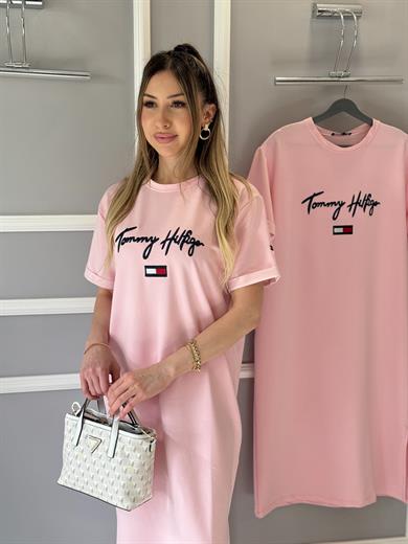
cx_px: 204
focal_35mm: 48
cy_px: 272
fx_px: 754
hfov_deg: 30.3
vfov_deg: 39.7
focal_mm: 6.76
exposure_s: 1/121
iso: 64
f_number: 1.78
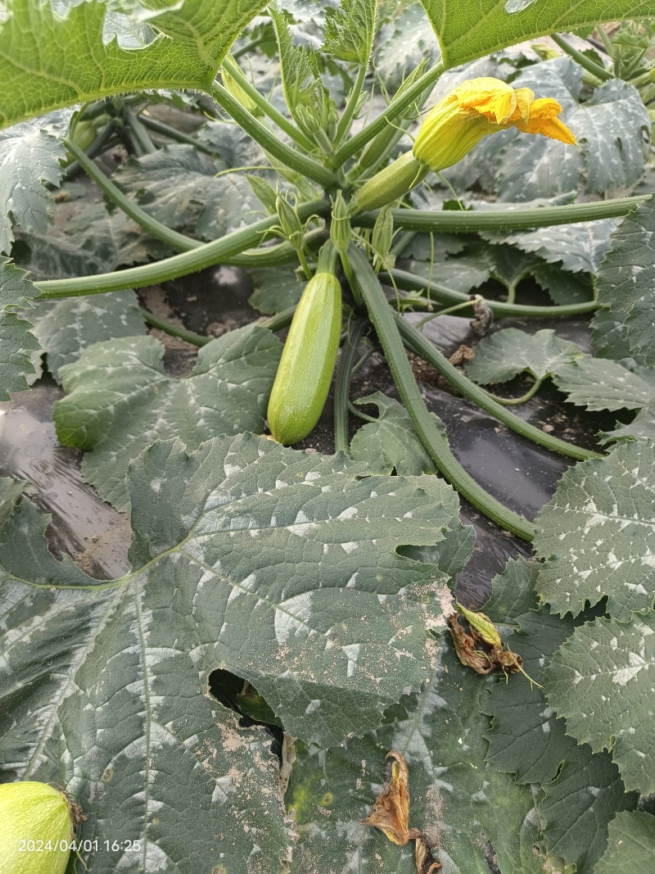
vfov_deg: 73.9
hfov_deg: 58.9
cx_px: 328
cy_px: 437
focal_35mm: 23
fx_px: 580
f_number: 1.88
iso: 189
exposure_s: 1/100
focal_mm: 5.59
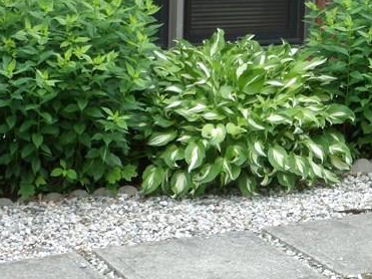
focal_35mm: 116
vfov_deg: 12.7
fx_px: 1246
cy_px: 28
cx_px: 333
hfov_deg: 16.8
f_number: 4.9
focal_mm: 7.6
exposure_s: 1/46
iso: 100
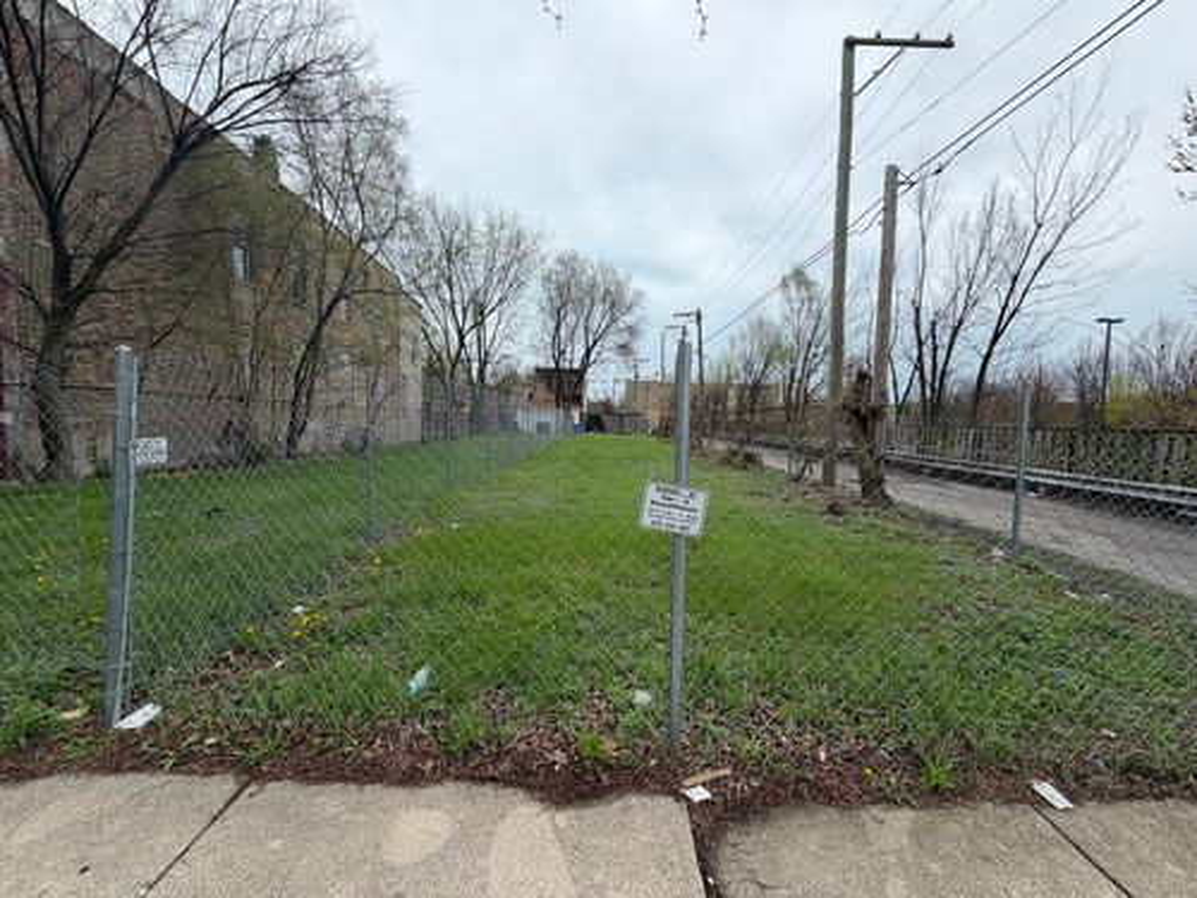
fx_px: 484
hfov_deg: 102.1
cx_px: 598
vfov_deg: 85.7
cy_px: 449
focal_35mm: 14
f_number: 2.2
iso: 32
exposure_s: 1/770
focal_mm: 2.22
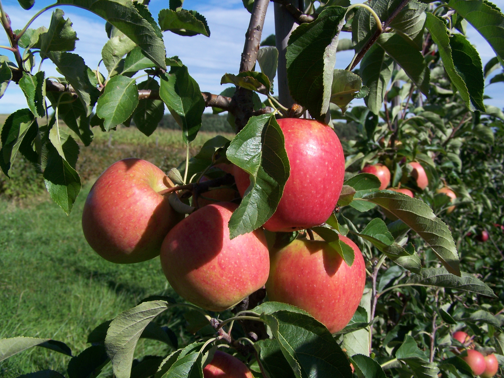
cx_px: 252
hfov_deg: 49.0
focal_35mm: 38
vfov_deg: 37.7
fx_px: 553
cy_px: 189
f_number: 4
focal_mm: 6.3
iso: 80
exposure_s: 1/800
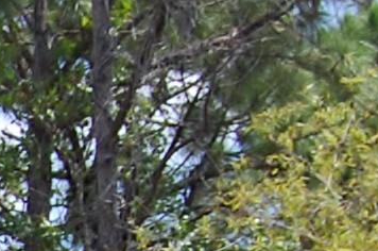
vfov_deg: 5.4
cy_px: 573
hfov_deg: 7.7
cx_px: -568
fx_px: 2589
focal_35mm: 247
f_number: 8
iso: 200
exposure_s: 1/250
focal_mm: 26
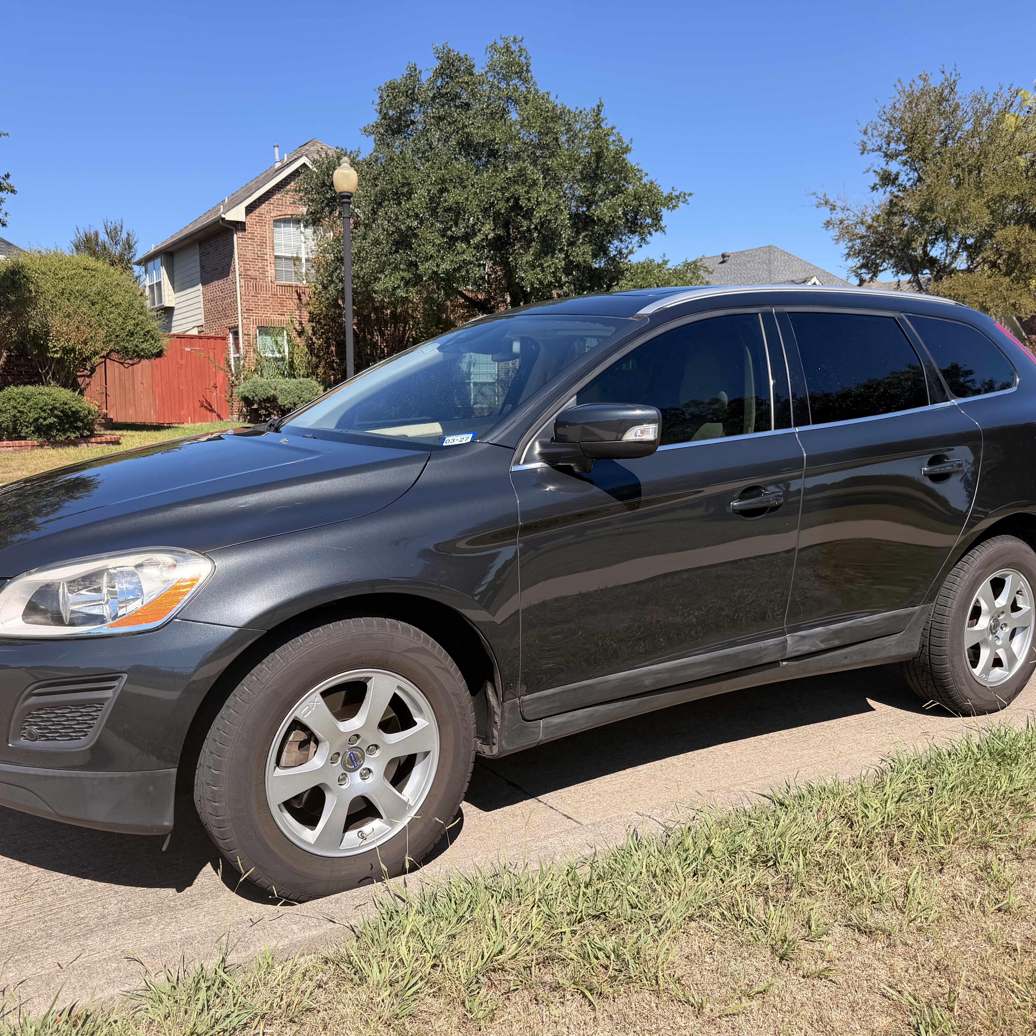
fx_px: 982
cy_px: 529
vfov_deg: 55.6
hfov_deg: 55.5
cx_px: 472
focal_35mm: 29
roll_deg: +0.9
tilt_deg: -7.4
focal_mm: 6.76
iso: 80
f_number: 1.78
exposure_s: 1/3425
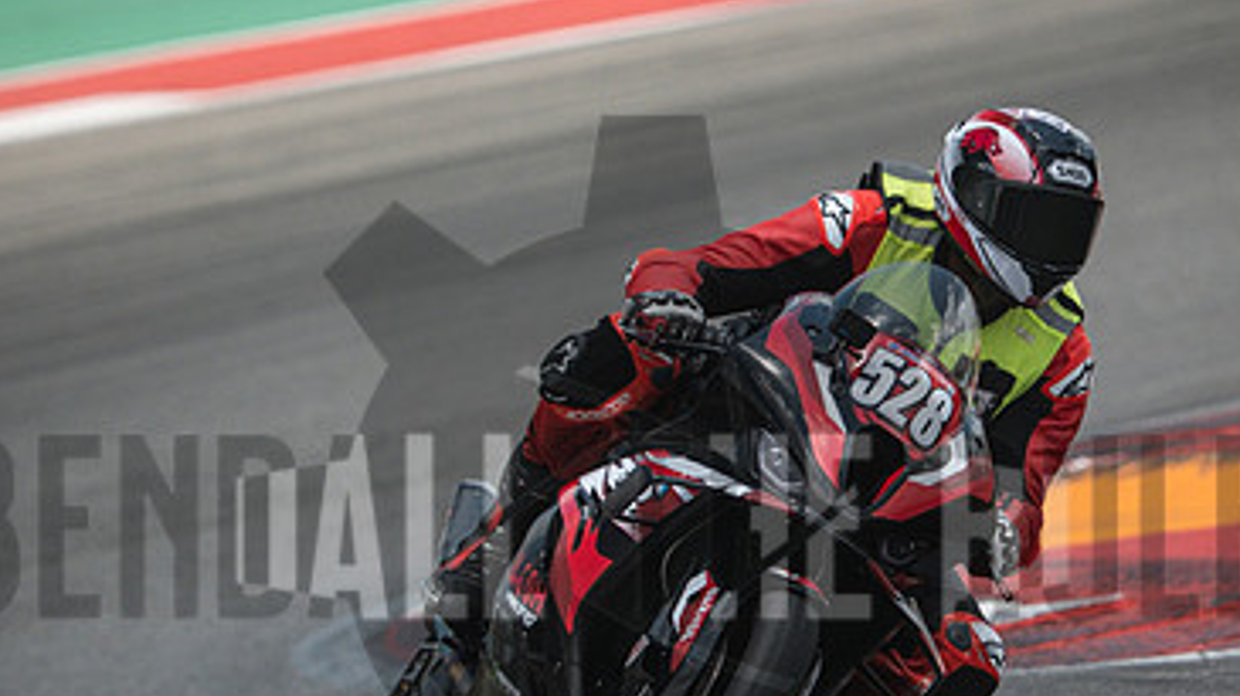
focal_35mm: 700
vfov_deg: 1.7
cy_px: 531
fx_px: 23007
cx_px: 652
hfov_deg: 3.1
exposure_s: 1/4000
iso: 500
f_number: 2.8
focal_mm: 280
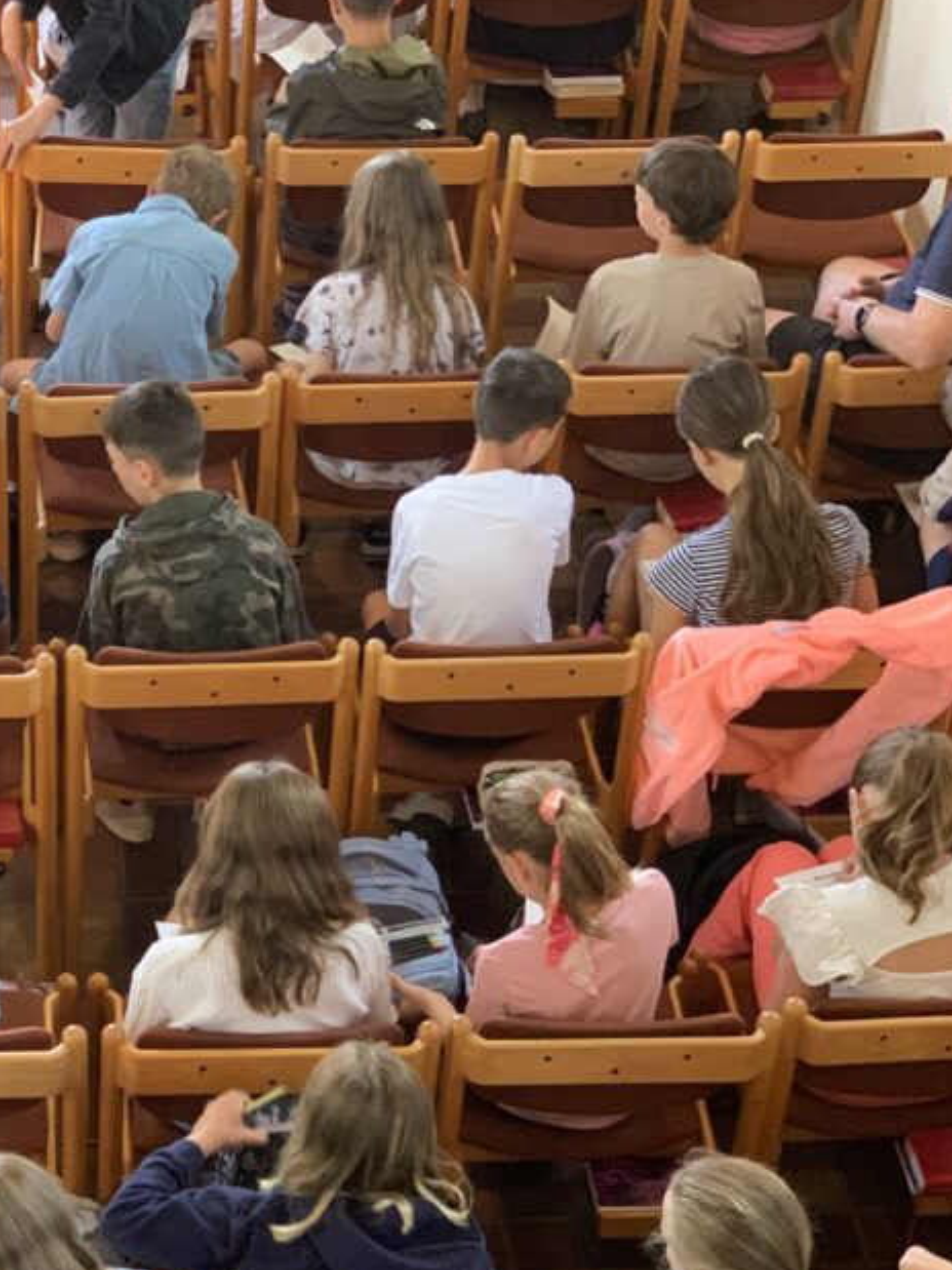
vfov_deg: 22.7
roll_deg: -2.3
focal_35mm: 86
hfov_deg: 17.0
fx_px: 3155
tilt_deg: -39.1
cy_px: 808
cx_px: 174
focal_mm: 6
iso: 500
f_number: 2.4
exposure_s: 1/33
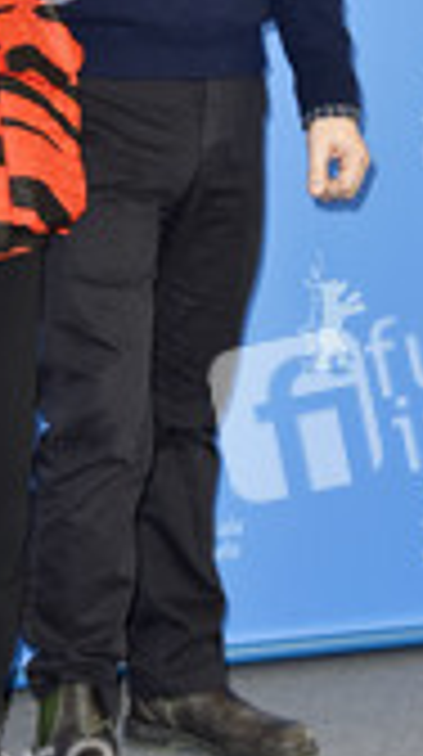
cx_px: 32
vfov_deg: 13.2
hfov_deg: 7.4
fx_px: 3243
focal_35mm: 162
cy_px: 171
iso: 640
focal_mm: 65
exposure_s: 1/125
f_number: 5.6
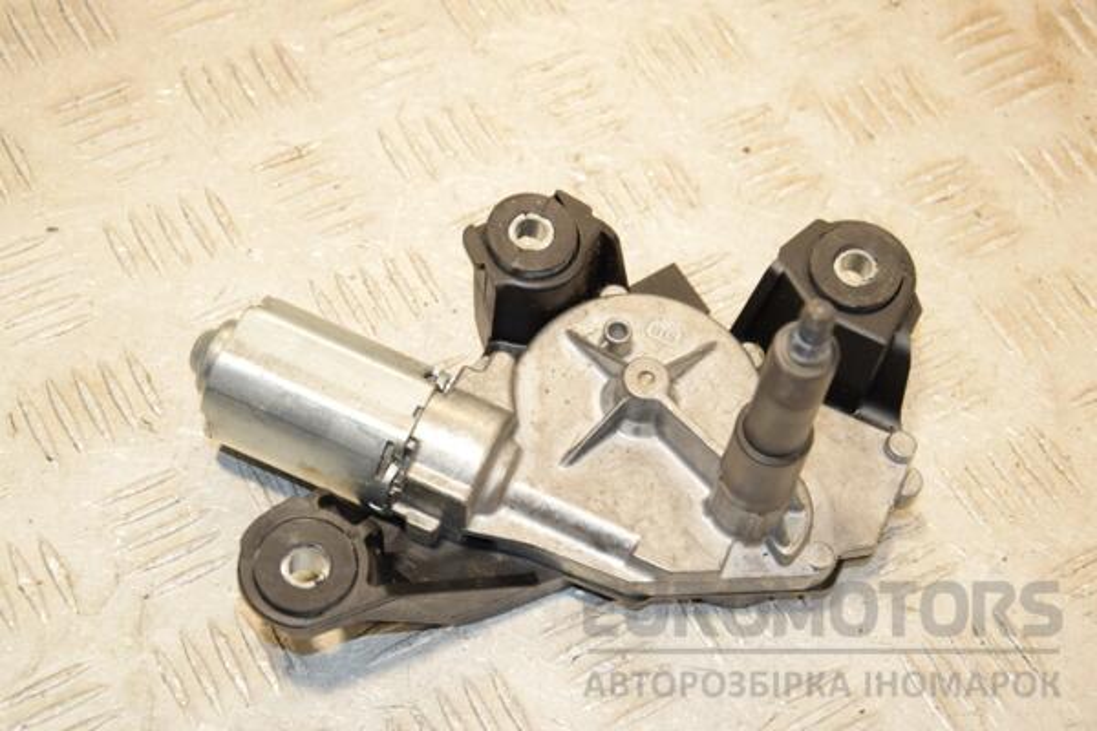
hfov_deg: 27.0
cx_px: 548
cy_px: 366
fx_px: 2285
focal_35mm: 75
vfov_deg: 18.2
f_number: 7.1
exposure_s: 1/200
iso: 800
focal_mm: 50
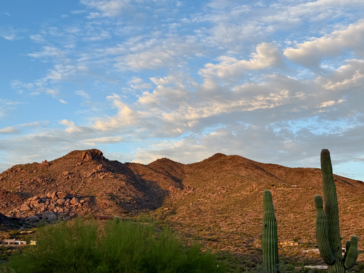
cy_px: 135
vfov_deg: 29.7
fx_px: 515
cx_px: 184
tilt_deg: +13.1
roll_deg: -0.9
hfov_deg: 38.9
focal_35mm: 49
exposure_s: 1/962
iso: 64
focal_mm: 6.76
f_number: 1.78
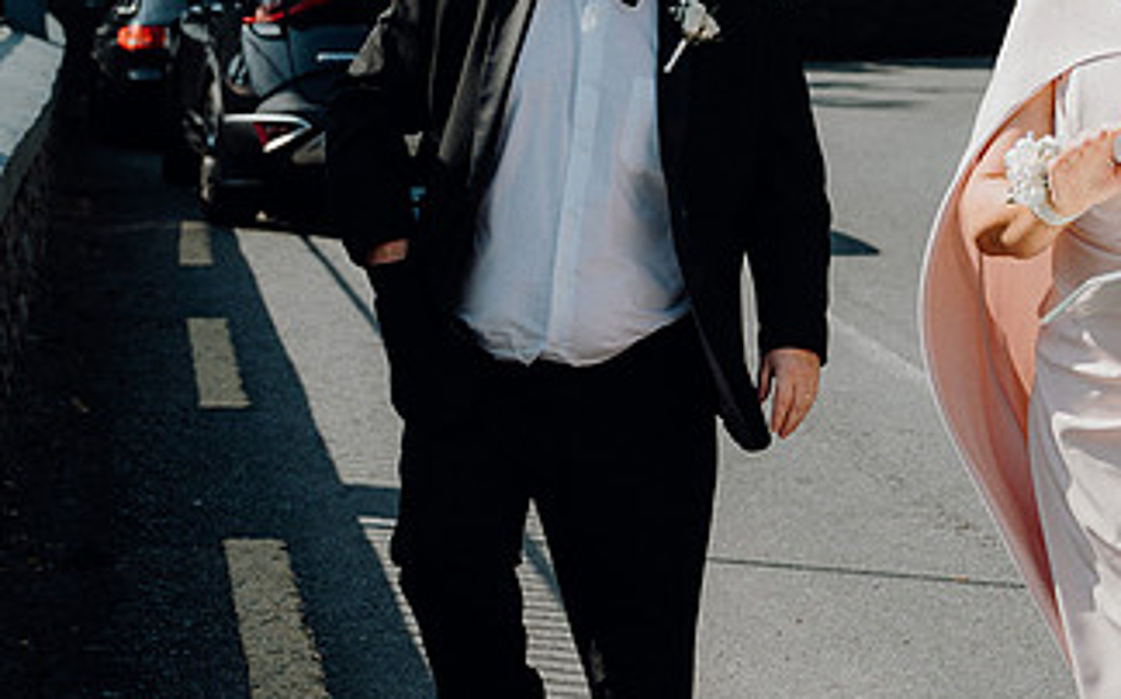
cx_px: 948
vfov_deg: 13.7
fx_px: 2900
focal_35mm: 95
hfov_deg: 21.5
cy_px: 189
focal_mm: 35
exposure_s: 1/1000
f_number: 3.5
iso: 125
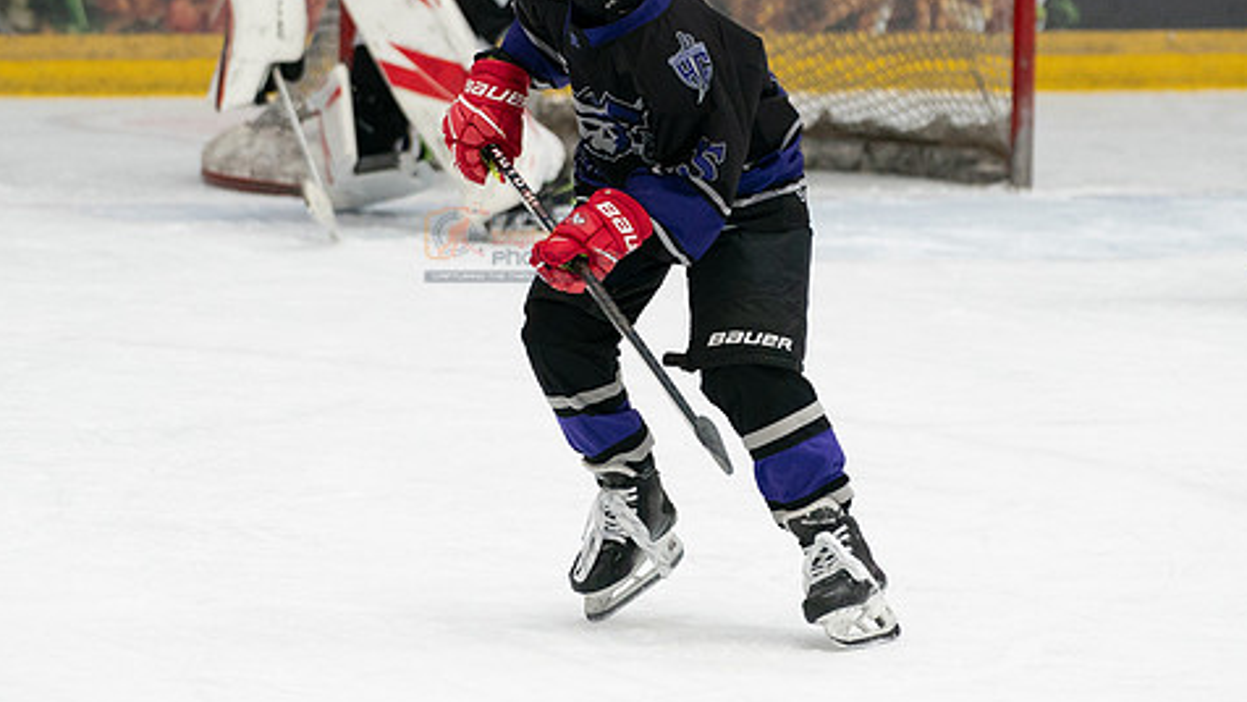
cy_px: 226
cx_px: 582
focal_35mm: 358
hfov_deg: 6.0
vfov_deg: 3.4
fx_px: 11840
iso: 2000
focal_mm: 150
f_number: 3.2
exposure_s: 1/1000
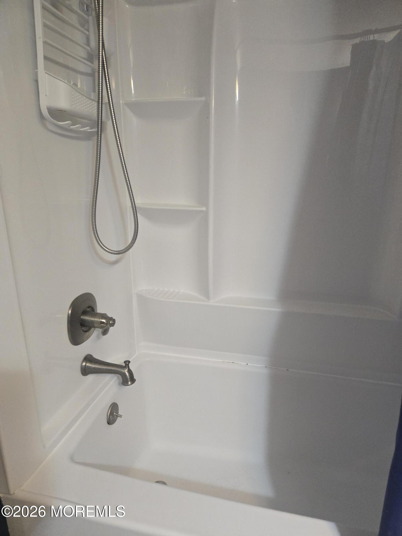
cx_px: 201
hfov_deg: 58.9
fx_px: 356
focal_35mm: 23
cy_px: 268
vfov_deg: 73.9
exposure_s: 1/120
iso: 640
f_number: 1.8
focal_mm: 5.4
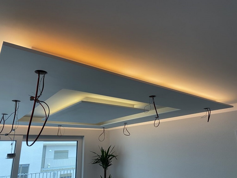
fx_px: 178
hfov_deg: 67.3
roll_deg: +1.0
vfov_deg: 53.0
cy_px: 89
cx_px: 118
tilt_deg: +17.5
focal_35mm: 26
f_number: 1.8
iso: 80
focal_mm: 4.25
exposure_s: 1/62
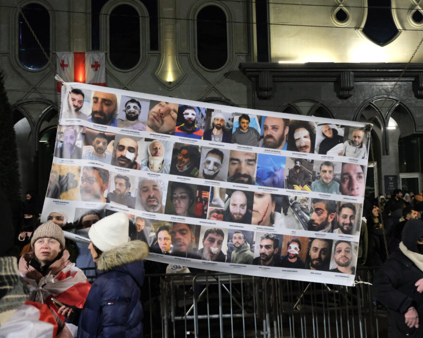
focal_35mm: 38
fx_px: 476
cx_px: 235
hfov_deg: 47.8
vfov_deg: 39.2
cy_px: 171
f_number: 4.2
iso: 6400
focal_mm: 22.1
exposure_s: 1/38
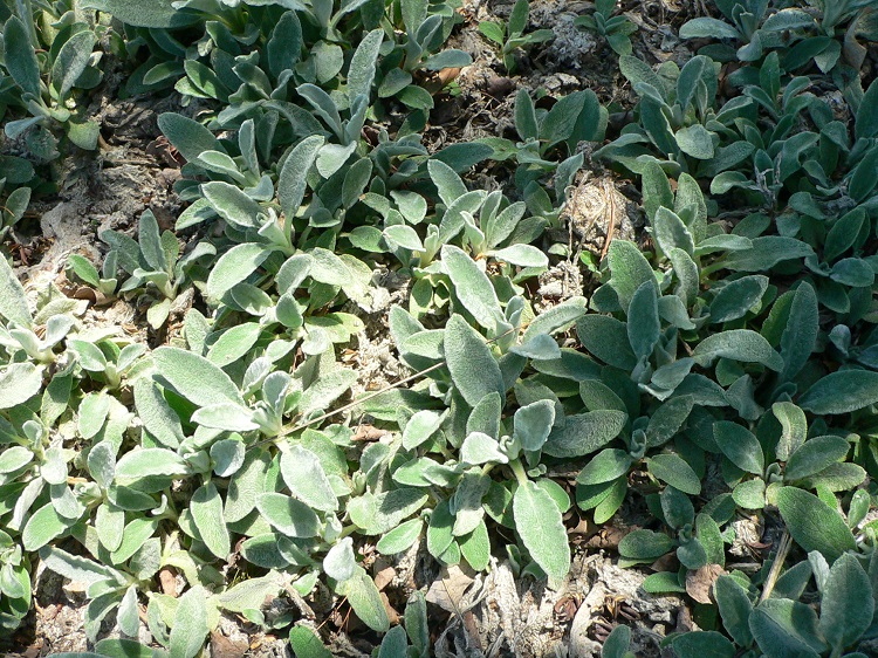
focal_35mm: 35
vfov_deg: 40.7
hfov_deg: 52.6
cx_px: 439
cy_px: 329
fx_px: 887
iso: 100
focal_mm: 4.6
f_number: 4
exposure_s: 1/320
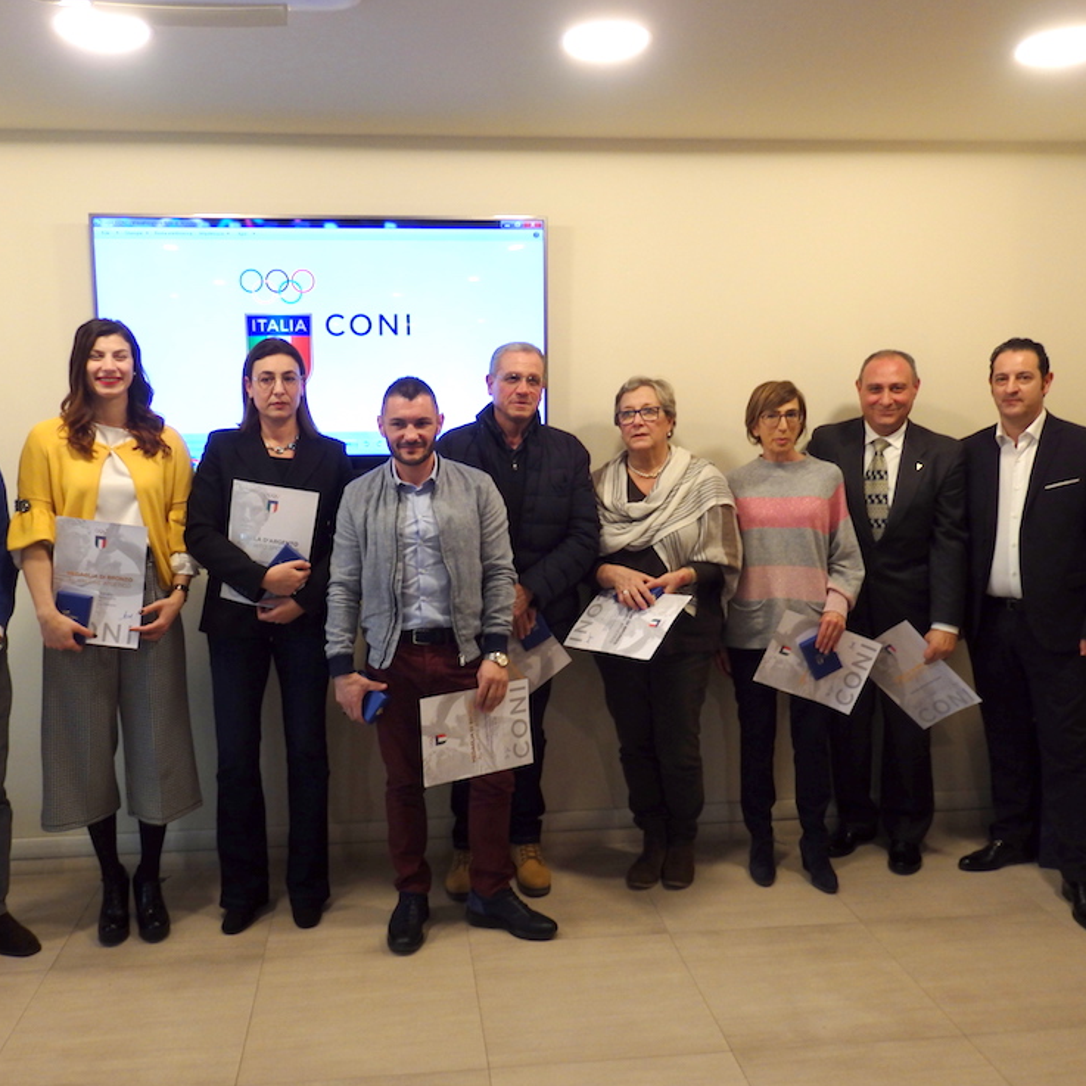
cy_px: 538
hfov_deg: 54.0
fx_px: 1065
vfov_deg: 54.0
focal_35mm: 30
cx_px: 494
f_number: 3
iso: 125
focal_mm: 4.5
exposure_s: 1/30
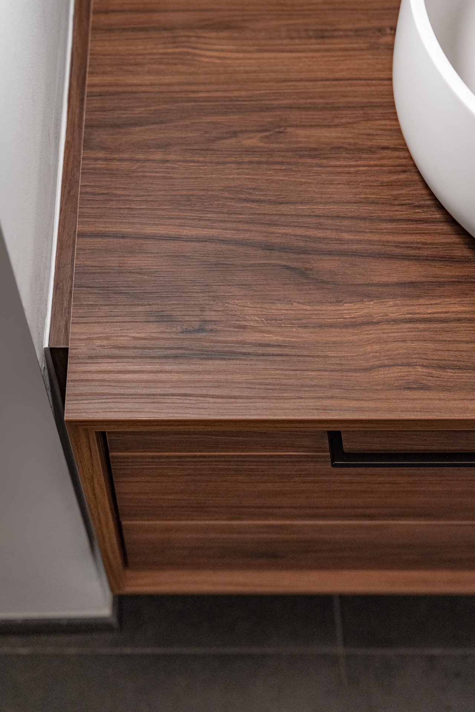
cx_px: 238
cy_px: 356
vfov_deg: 48.5
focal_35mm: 40
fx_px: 792
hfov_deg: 33.4
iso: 640
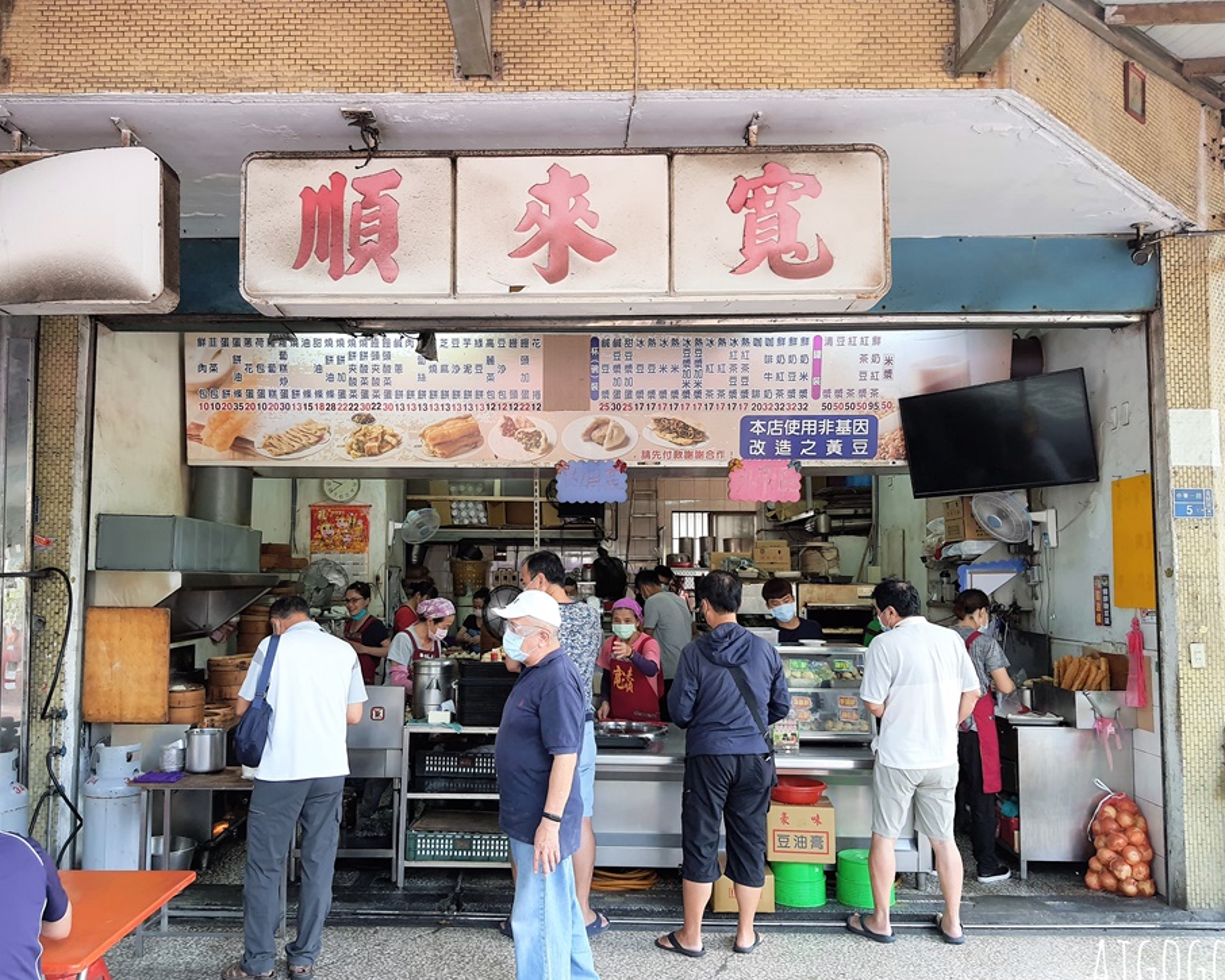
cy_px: 506
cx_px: 569
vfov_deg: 51.5
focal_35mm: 28
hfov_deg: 62.1
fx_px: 1015
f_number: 1.7
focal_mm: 4.32
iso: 100
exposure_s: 1/120
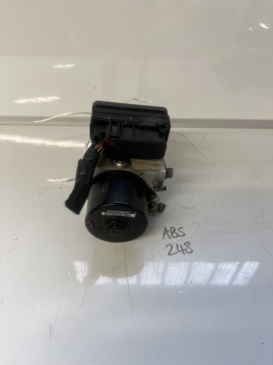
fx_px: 273
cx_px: 136
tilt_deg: -44.3
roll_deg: -0.8
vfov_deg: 67.3
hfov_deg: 53.1
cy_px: 182
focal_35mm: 26
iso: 125
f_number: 1.6
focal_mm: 5.1
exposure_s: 1/100
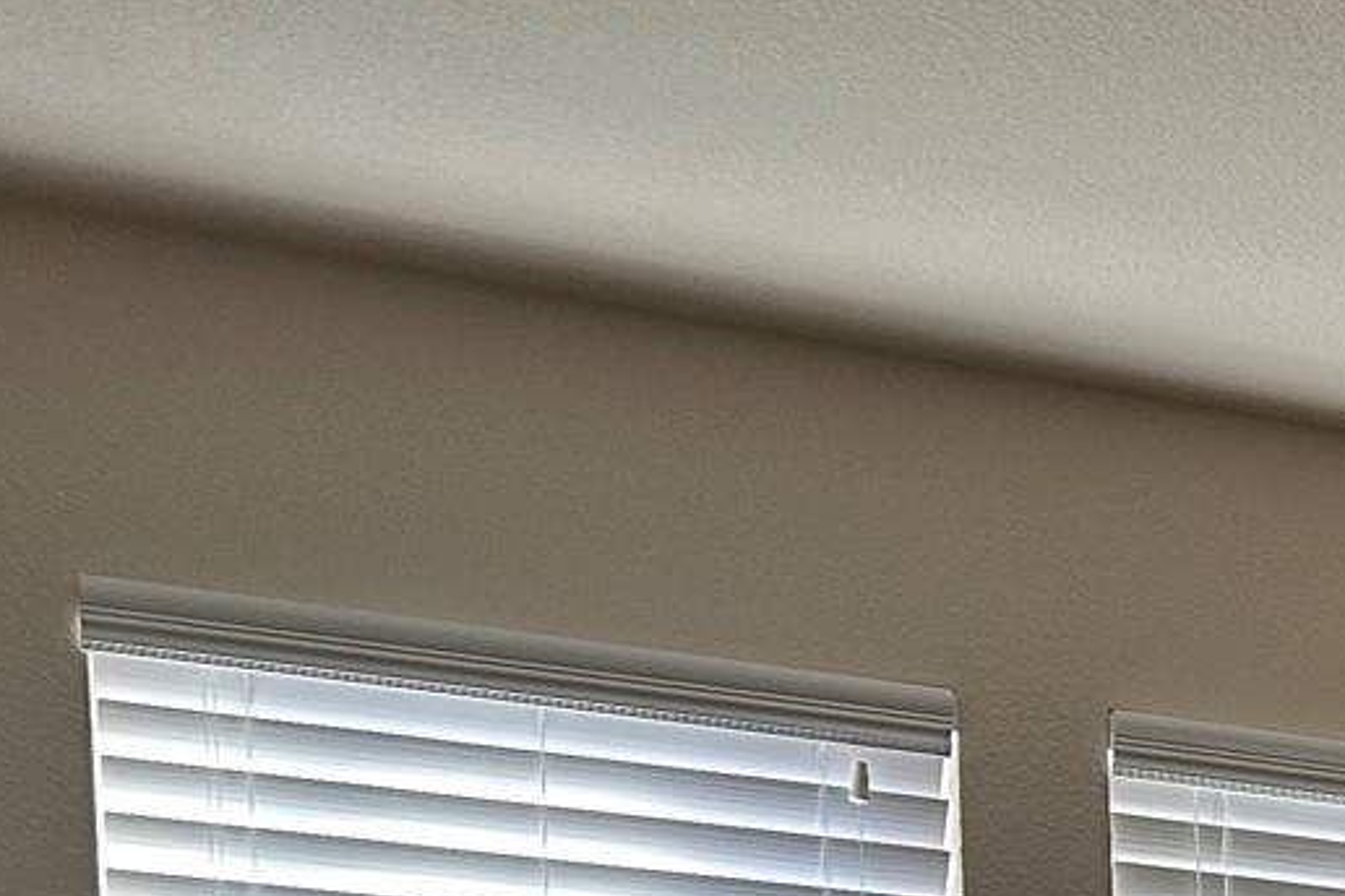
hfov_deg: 18.1
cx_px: 2070
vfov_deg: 12.0
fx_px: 3698
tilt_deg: -3.7
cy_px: 1909
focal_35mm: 99
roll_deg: +0.8
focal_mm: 6.86
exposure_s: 1/120
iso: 200
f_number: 1.78
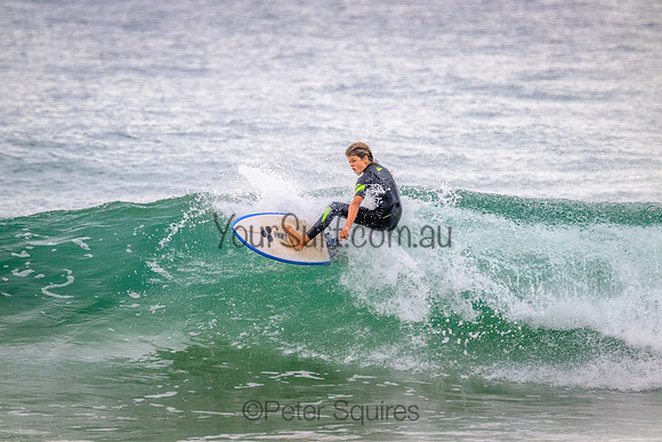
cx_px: 331
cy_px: 221
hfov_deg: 2.6
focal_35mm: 800
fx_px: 14714
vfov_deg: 1.7
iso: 3200
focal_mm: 800
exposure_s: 1/2000
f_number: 11
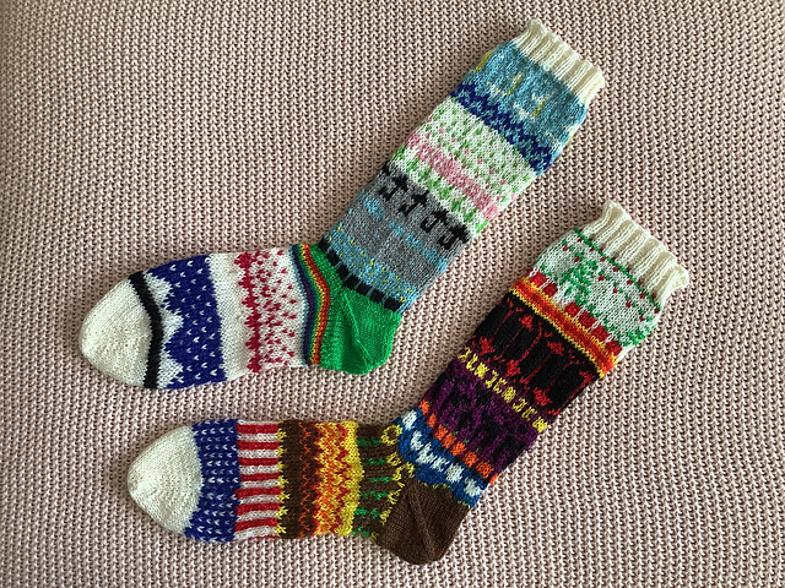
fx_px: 703
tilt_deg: -85.2
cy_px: 294
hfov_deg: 58.4
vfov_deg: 45.4
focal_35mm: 31
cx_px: 392
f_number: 2.4
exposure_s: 1/60
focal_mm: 3.3
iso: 80
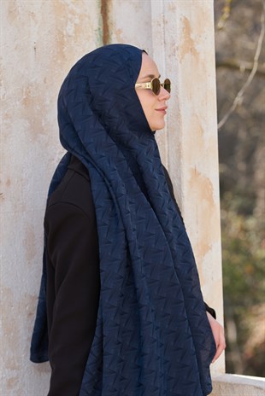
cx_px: 132
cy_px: 198
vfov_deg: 20.0
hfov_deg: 13.4
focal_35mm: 102
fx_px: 1124
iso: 200
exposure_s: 1/200
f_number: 4.5
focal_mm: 102
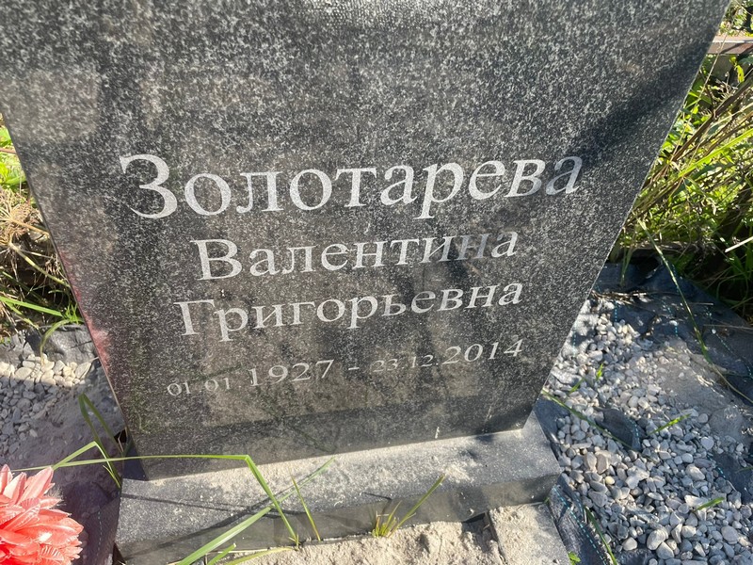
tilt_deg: -47.9
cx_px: 376
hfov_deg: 67.3
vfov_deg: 53.1
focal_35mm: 26
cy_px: 282
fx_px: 566
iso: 32
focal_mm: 4.2
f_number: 1.6
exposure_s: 1/801
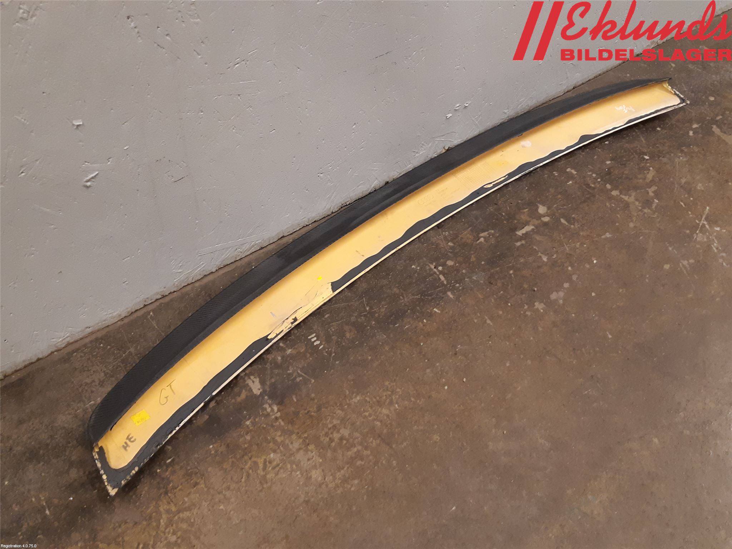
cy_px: 274
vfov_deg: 53.1
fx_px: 550
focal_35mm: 26
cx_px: 366
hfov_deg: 67.3
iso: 200
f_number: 1.7
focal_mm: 3.93
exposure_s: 1/40
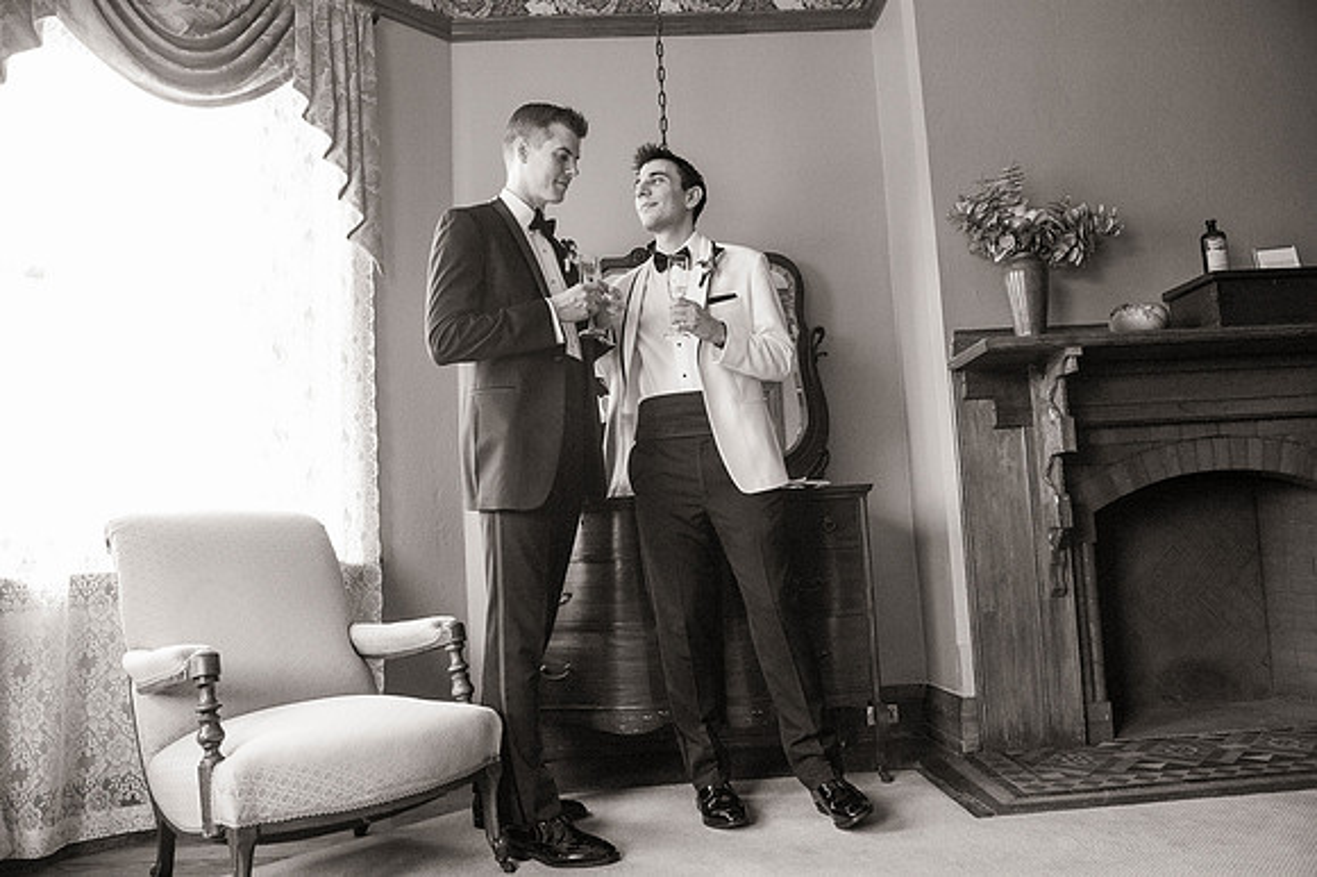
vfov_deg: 53.1
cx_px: 658
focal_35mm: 24
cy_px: 438
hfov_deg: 73.8
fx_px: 877
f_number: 4.5
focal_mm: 24
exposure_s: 1/250
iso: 5000
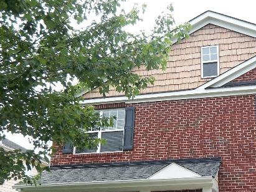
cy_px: 146
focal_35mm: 43
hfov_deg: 42.2
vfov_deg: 32.9
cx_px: 199
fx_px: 318
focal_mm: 3.8
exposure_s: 1/200
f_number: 2.8
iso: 50
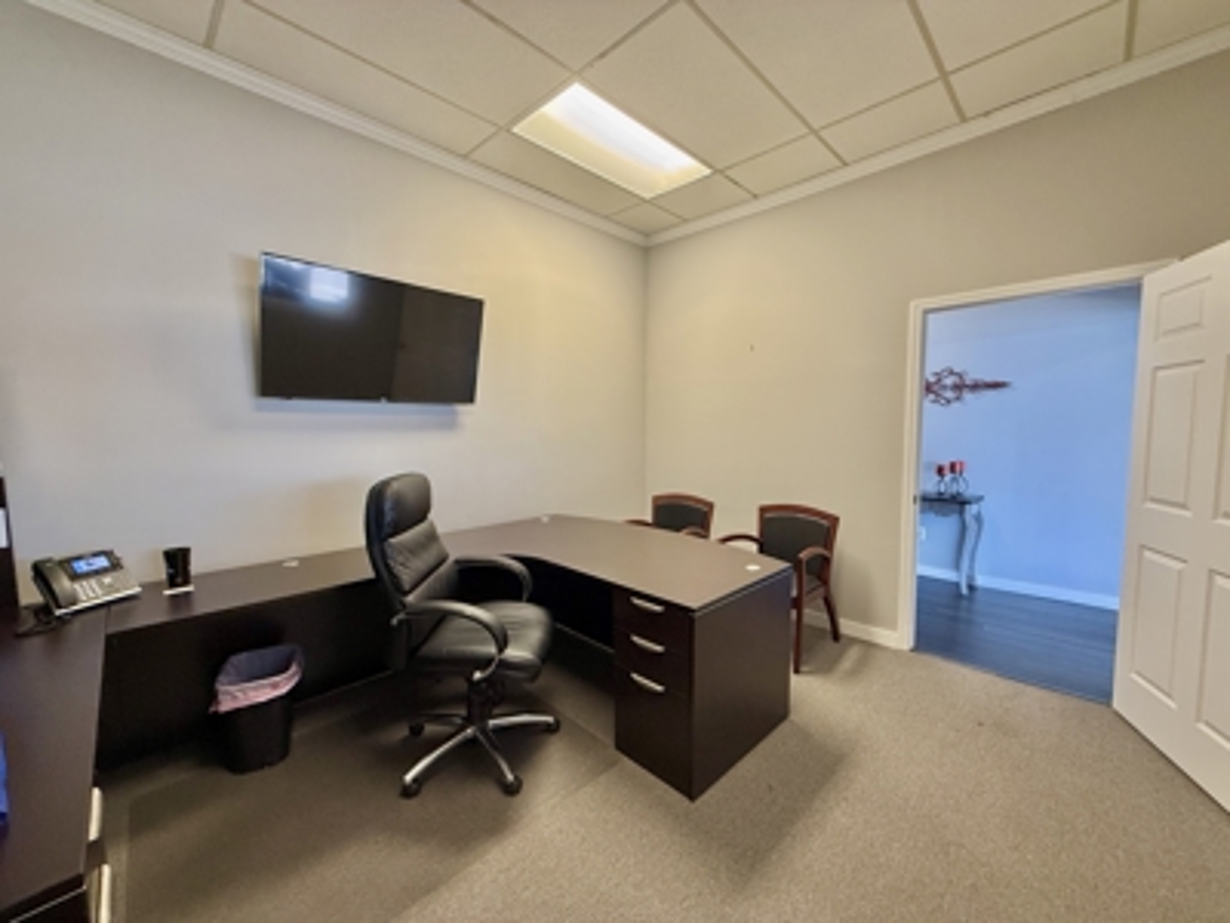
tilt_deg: -2.9
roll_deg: +0.0
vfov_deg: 85.7
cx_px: 615
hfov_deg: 102.1
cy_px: 462
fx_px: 497
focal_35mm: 14
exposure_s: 1/60
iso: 200
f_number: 2.2
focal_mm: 2.22
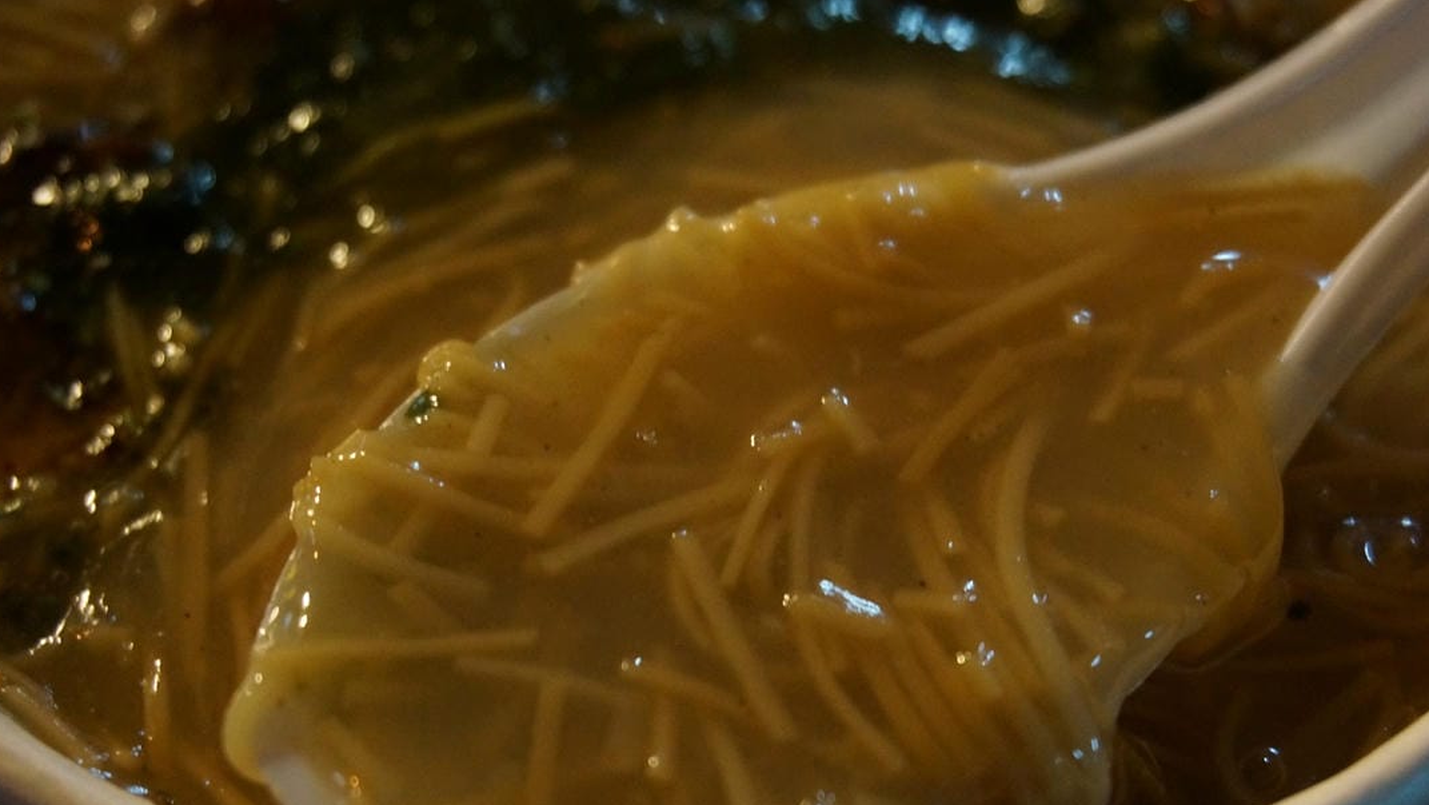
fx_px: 2599
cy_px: 467
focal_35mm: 69
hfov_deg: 30.7
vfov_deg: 17.6
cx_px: 782
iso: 3200
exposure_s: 1/50
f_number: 5.6
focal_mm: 39
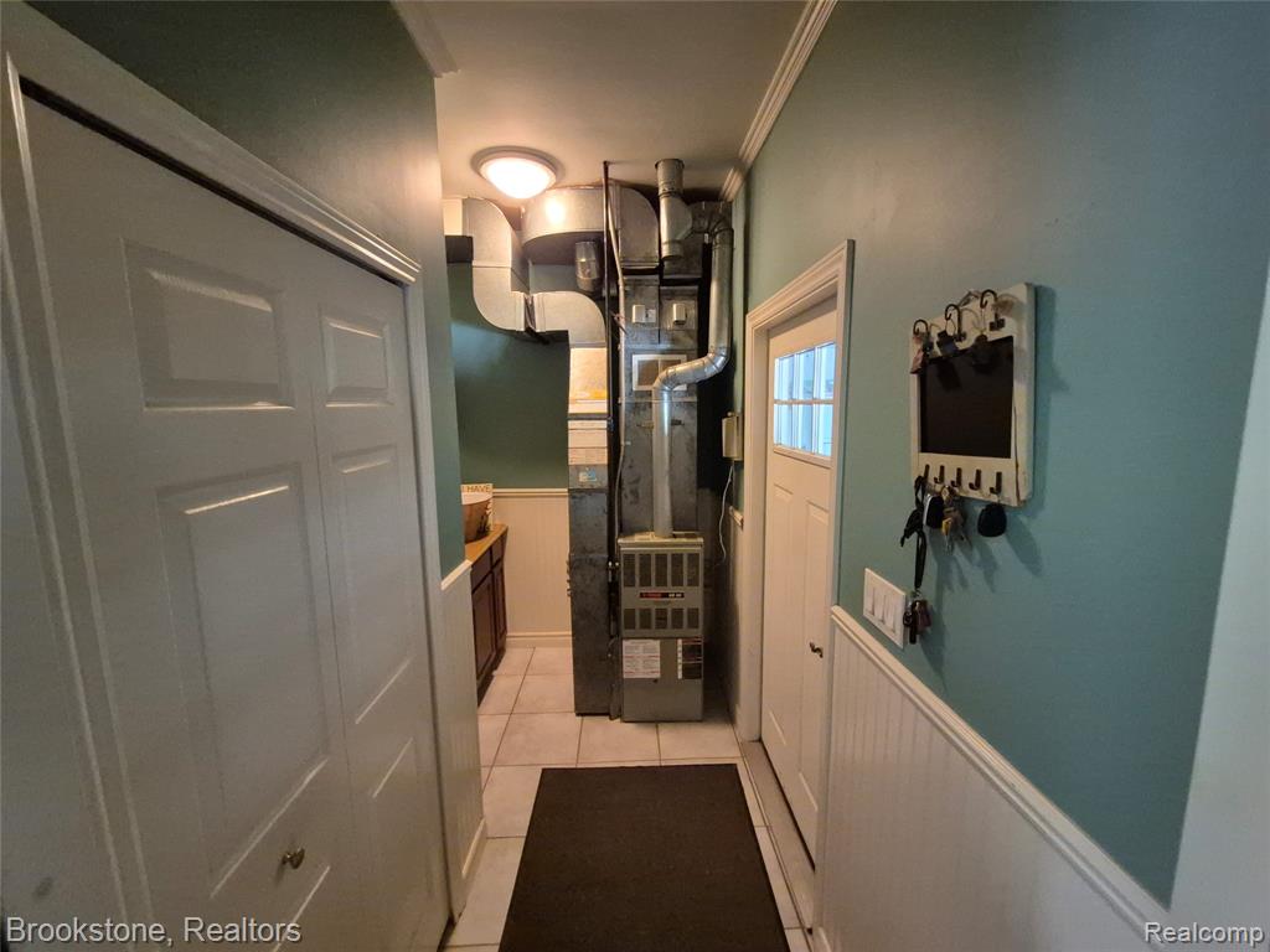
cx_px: 635
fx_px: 477
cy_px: 476
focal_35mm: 13
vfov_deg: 89.9
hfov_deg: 106.2
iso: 1600
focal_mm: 1.74
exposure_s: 1/60
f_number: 2.2
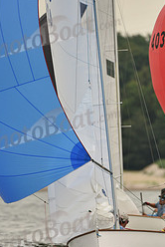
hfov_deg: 1.5
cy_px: 166
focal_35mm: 934
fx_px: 6403
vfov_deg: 2.2
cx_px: 173
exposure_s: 1/1250
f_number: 5
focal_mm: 400
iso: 320
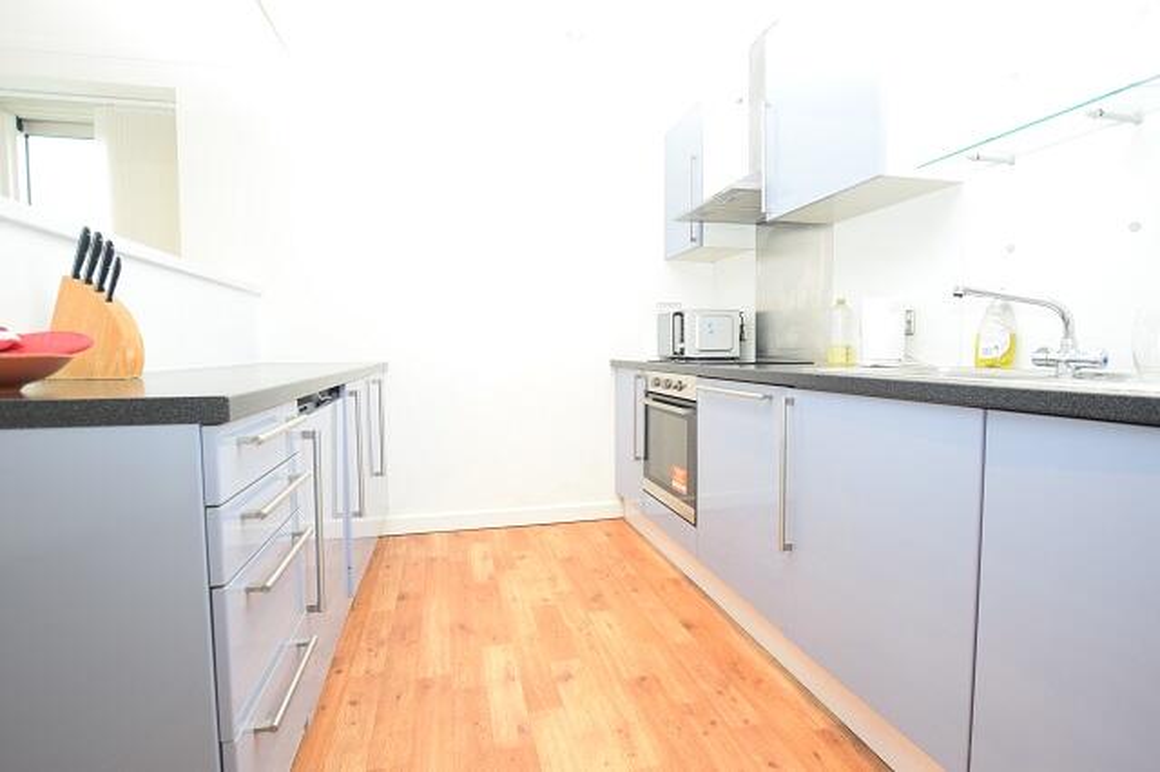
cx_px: 580
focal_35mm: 17
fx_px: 556
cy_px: 386
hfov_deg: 92.5
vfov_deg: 69.6
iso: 800
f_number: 4.5
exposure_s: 1/80
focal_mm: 11.5
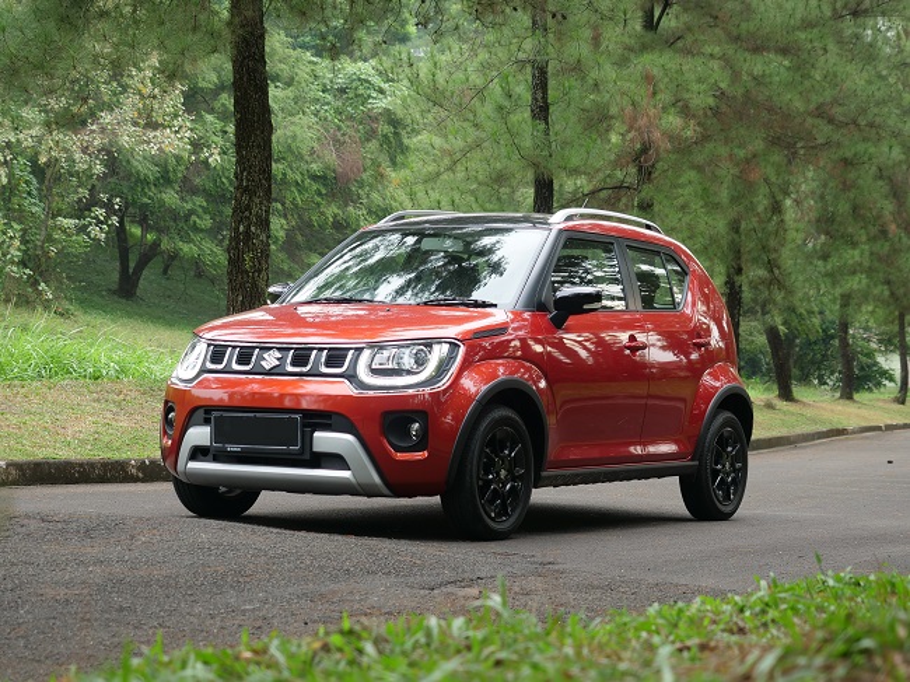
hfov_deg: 31.2
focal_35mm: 62
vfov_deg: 23.6
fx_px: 1629
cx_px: 455
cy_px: 341
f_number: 2.8
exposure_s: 1/100
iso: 200
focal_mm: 31
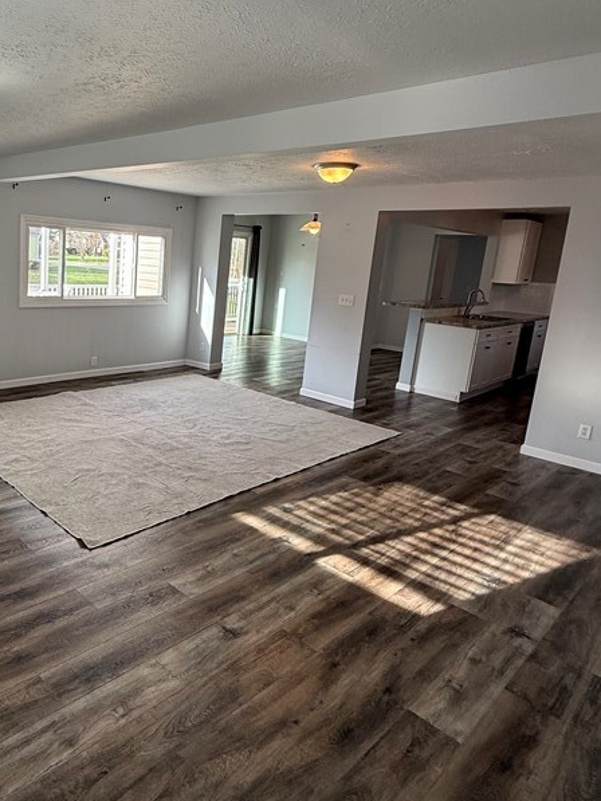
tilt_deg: -10.8
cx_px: 126
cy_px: 360
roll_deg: -3.2
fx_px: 555
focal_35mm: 24
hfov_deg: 53.3
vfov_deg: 71.4
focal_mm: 2.22
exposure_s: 1/99
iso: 80
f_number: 2.2
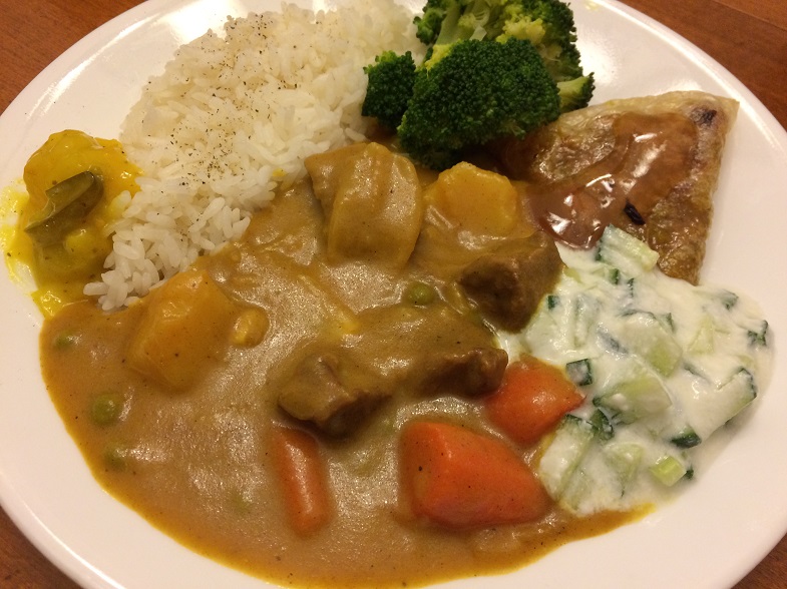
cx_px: 394
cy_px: 294
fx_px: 659
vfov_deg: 48.2
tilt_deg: -55.6
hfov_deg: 61.7
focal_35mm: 29
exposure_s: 1/30
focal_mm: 4.15
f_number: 2.2
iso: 125
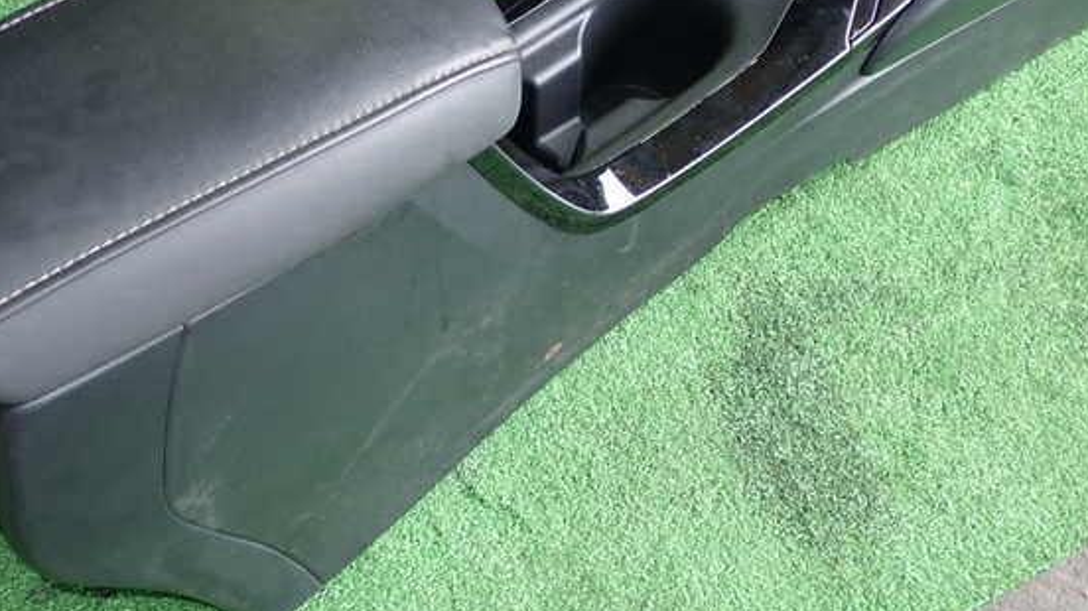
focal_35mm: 45
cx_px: 554
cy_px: 307
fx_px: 1298
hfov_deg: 45.5
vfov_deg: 26.5
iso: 200
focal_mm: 6.83
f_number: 2.7
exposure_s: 1/40
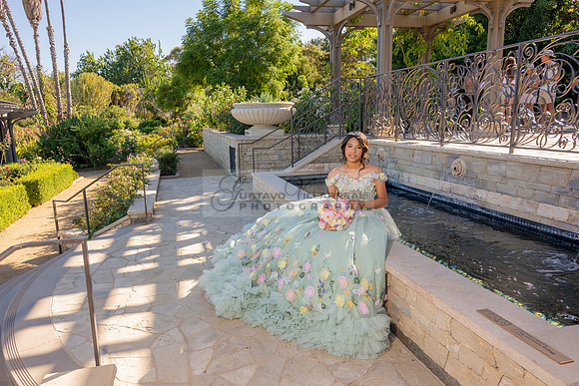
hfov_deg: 71.1
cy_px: 194
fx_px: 405
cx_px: 276
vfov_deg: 51.0
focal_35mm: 25
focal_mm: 24
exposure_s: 1/200
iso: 200
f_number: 7.1
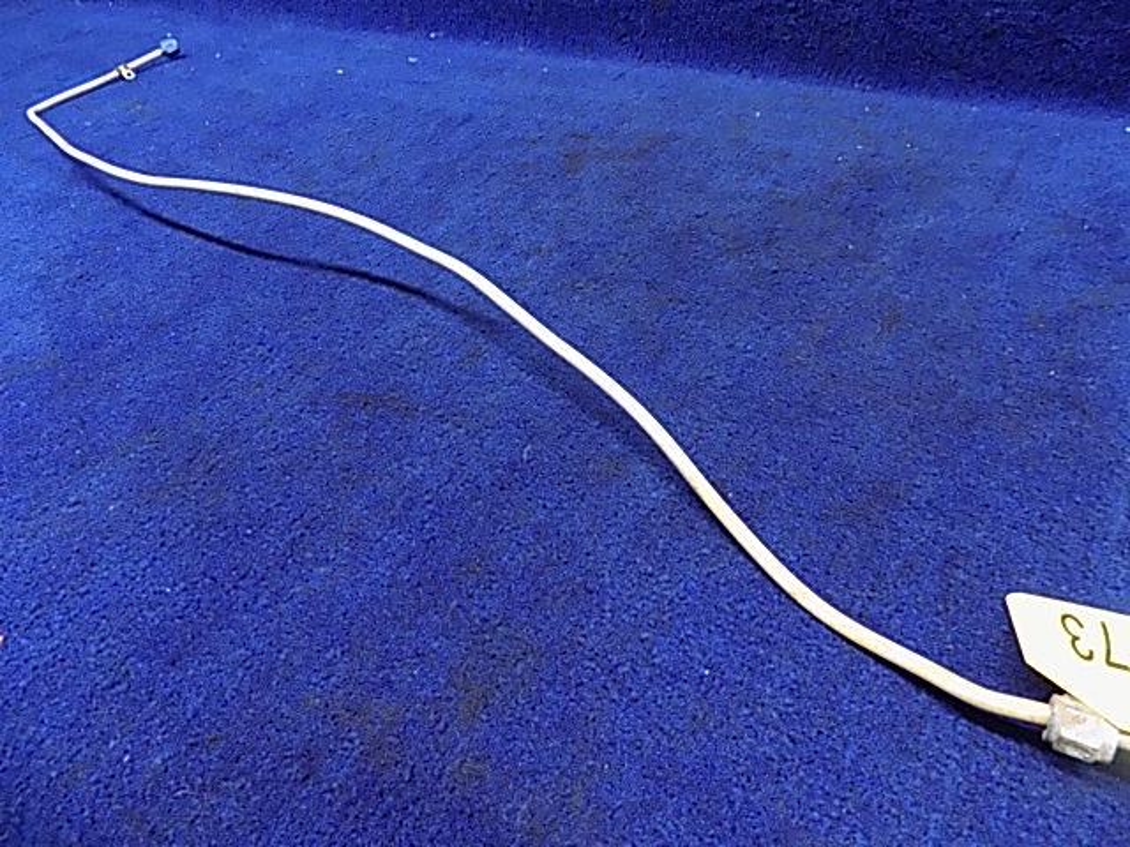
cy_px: 424
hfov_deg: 73.9
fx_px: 751
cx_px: 565
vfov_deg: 58.9
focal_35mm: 23
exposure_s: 1/20
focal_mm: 4
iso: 400
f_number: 3.1
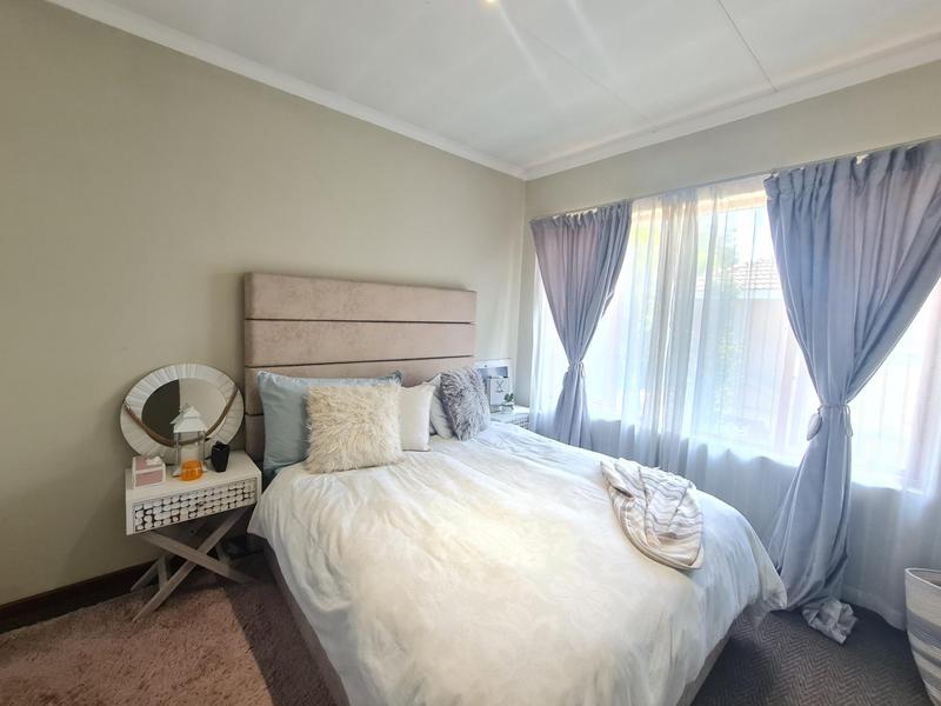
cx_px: 470
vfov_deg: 89.9
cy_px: 353
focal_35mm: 13
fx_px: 353
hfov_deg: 106.2
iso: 160
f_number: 2.2
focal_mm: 2.2
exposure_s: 1/50
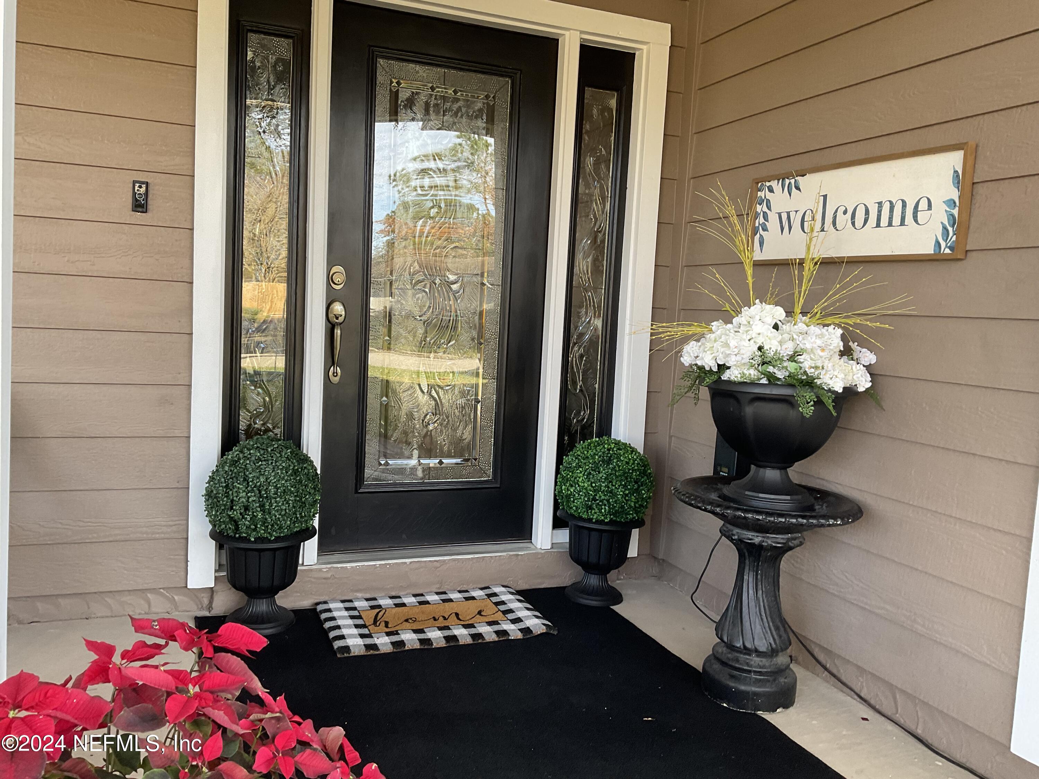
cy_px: 390
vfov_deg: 48.2
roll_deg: -3.9
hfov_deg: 61.7
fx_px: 870
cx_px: 520
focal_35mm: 29
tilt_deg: -6.4
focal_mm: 3
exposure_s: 1/122
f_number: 1.8
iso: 64
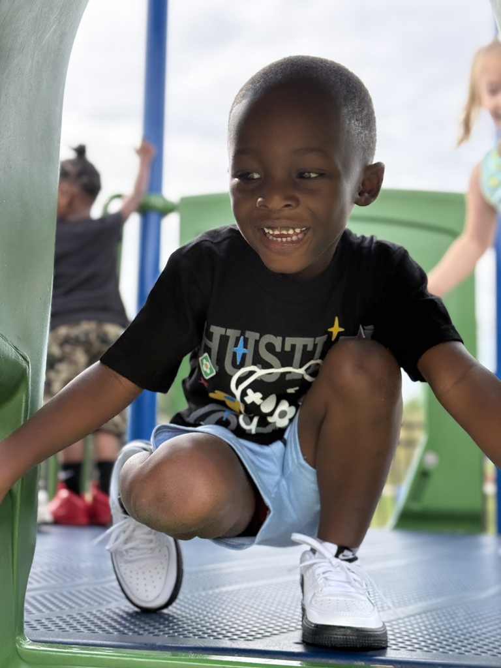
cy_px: 334
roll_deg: -1.6
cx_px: 250
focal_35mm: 48
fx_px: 926
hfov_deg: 30.3
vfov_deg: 39.7
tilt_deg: +5.9
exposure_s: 1/865
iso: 100
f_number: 1.78
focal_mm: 6.76
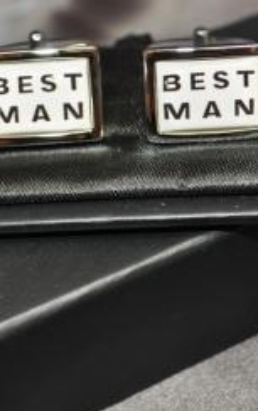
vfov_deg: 26.8
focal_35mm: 77
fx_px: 864
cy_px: 202
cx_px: 136
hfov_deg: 17.0
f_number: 4.8
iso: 800
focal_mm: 32
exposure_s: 1/60
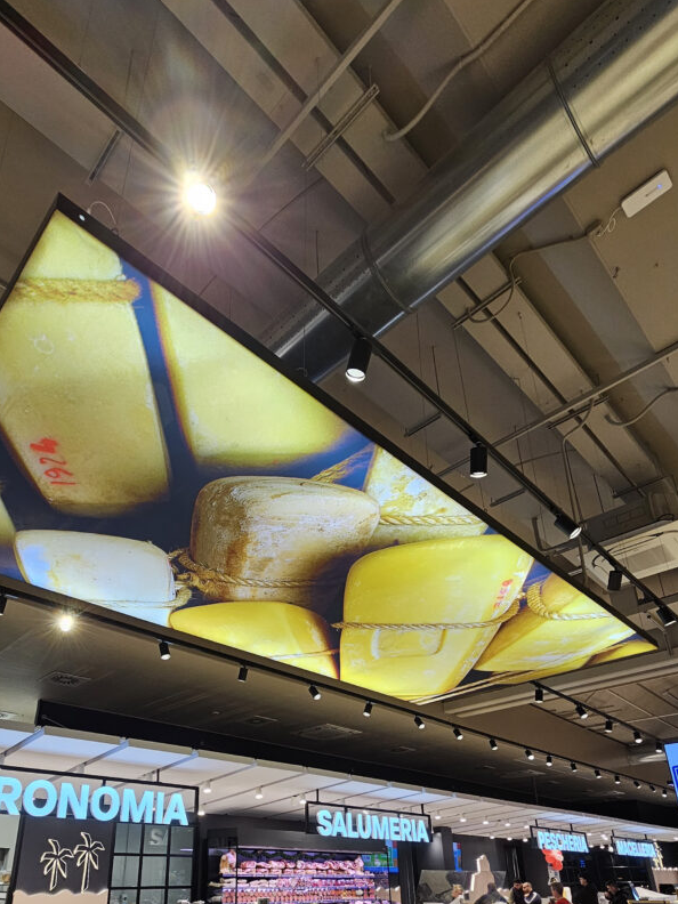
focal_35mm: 21
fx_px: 548
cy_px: 632
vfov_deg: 75.4
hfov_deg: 63.0
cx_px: 281
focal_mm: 2.2
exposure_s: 1/100
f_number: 2.2
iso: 80
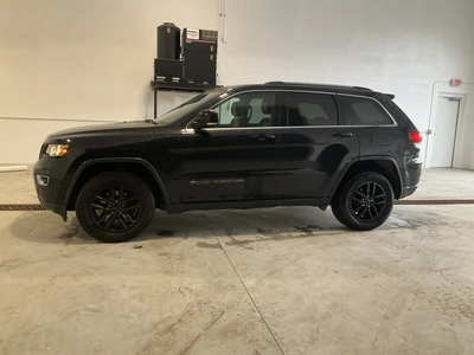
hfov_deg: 61.7
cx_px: 237
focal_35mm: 29
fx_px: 397
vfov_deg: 48.2
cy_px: 178
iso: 64
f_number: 1.8
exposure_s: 1/101
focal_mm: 3
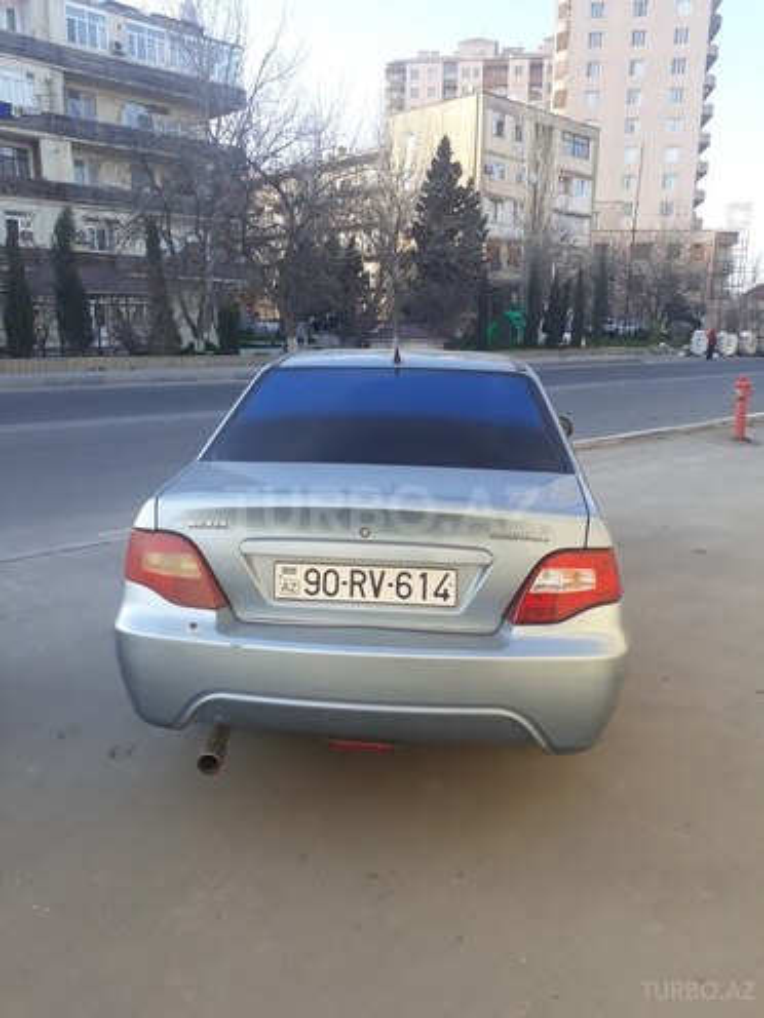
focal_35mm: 27
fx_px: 795
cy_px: 509
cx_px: 382
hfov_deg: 51.4
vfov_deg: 65.3
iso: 40
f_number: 1.9
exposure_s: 1/238
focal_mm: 3.6
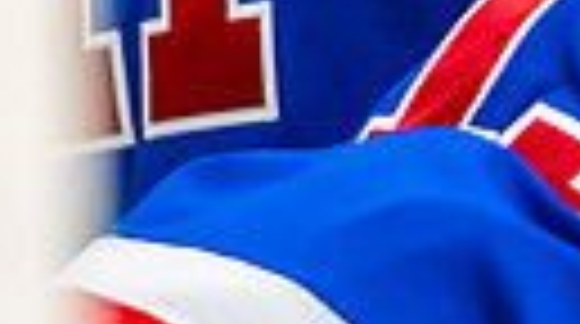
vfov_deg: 3.2
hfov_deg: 5.8
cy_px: -524
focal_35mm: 367
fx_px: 5634
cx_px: 917
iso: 3200
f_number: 2.8
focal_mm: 77
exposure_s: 1/1250
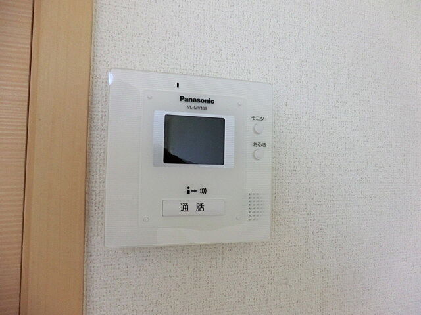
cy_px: 158
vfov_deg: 56.8
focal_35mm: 24
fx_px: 292
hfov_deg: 71.6
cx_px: 210
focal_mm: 4.3
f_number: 3.2
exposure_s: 1/60
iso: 250
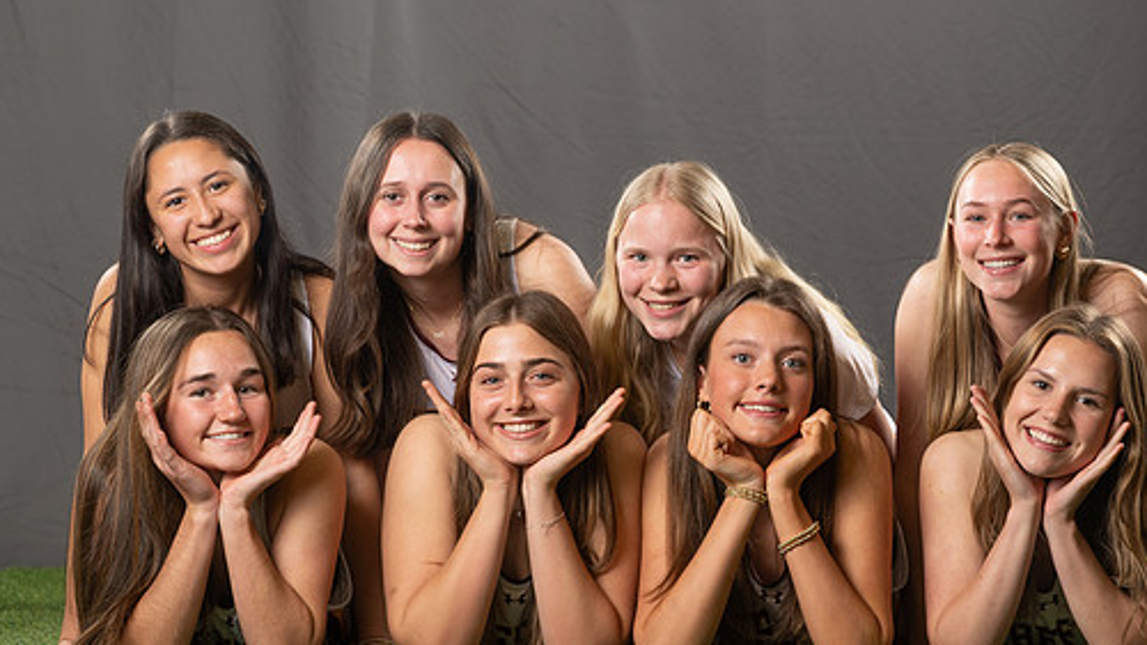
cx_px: 779
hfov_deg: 13.7
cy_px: 365
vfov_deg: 7.7
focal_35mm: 157
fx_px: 4774
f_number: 5.6
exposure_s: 1/160
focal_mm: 105
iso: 125
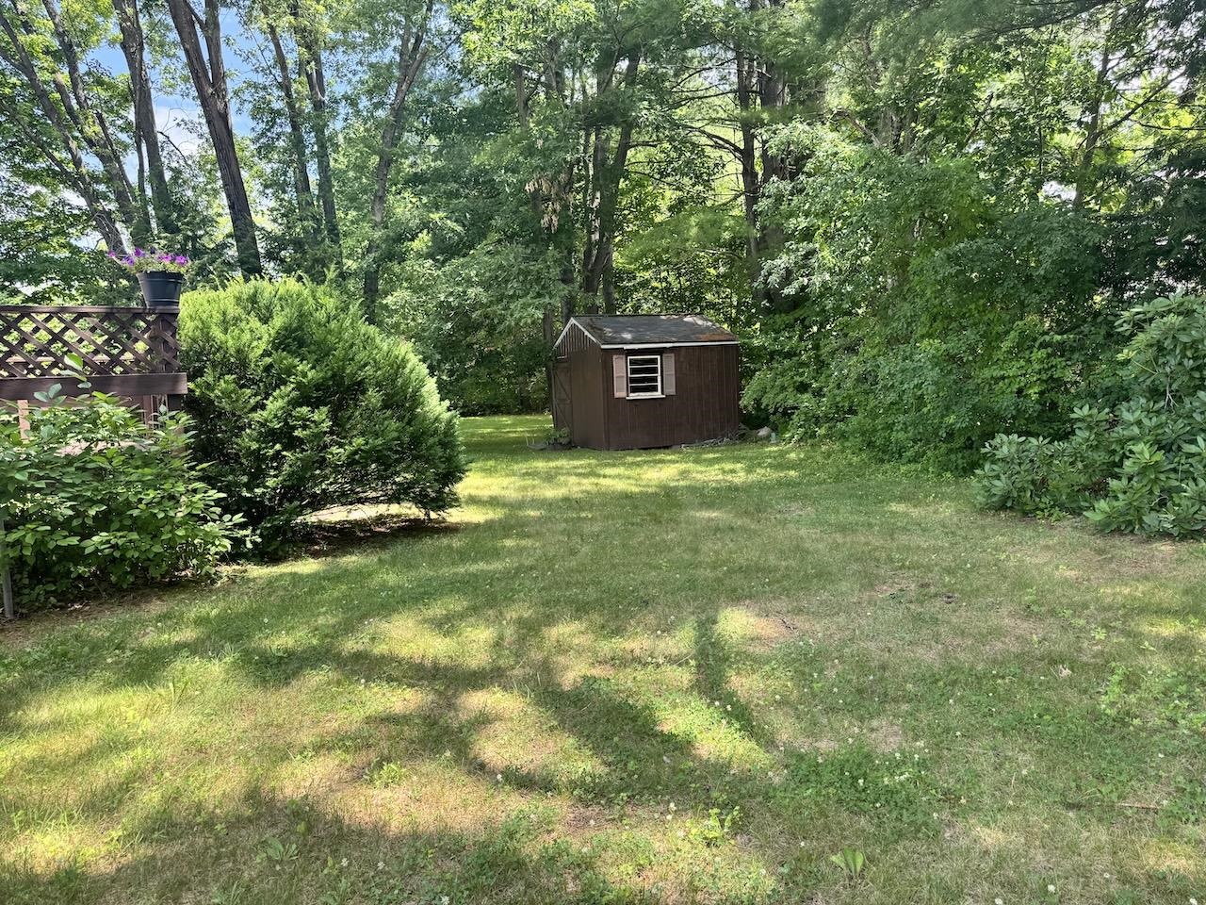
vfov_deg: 56.8
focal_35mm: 24
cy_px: 452
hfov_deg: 71.6
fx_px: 836
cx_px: 603
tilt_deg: -3.4
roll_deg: +2.7
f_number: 1.78
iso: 80
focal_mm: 6.76
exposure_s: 1/372
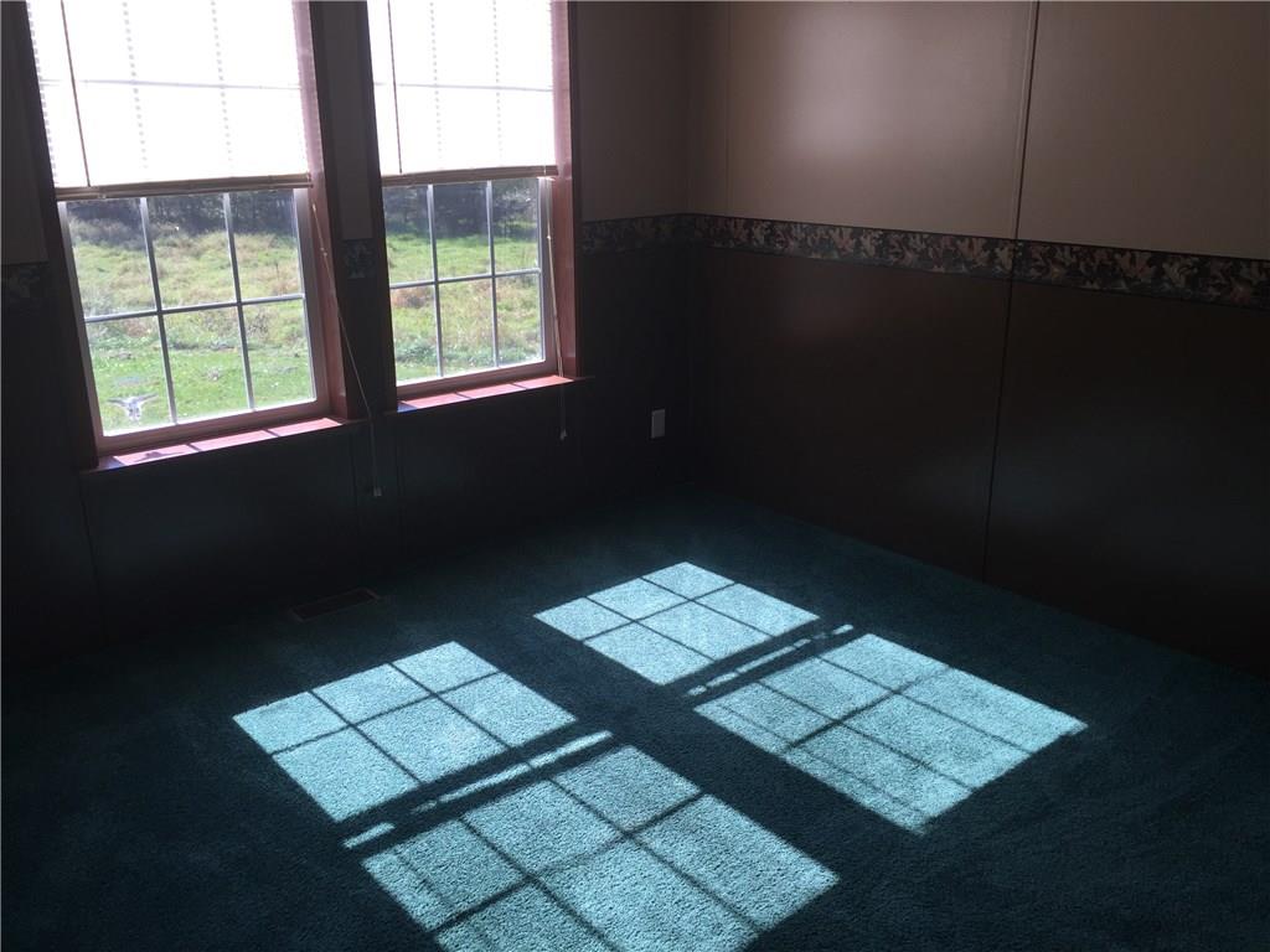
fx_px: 1064
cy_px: 476
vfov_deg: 48.2
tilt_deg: -16.6
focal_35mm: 29
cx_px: 635
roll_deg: -0.5
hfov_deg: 61.7
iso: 32
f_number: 2.2
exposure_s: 1/227
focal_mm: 4.15
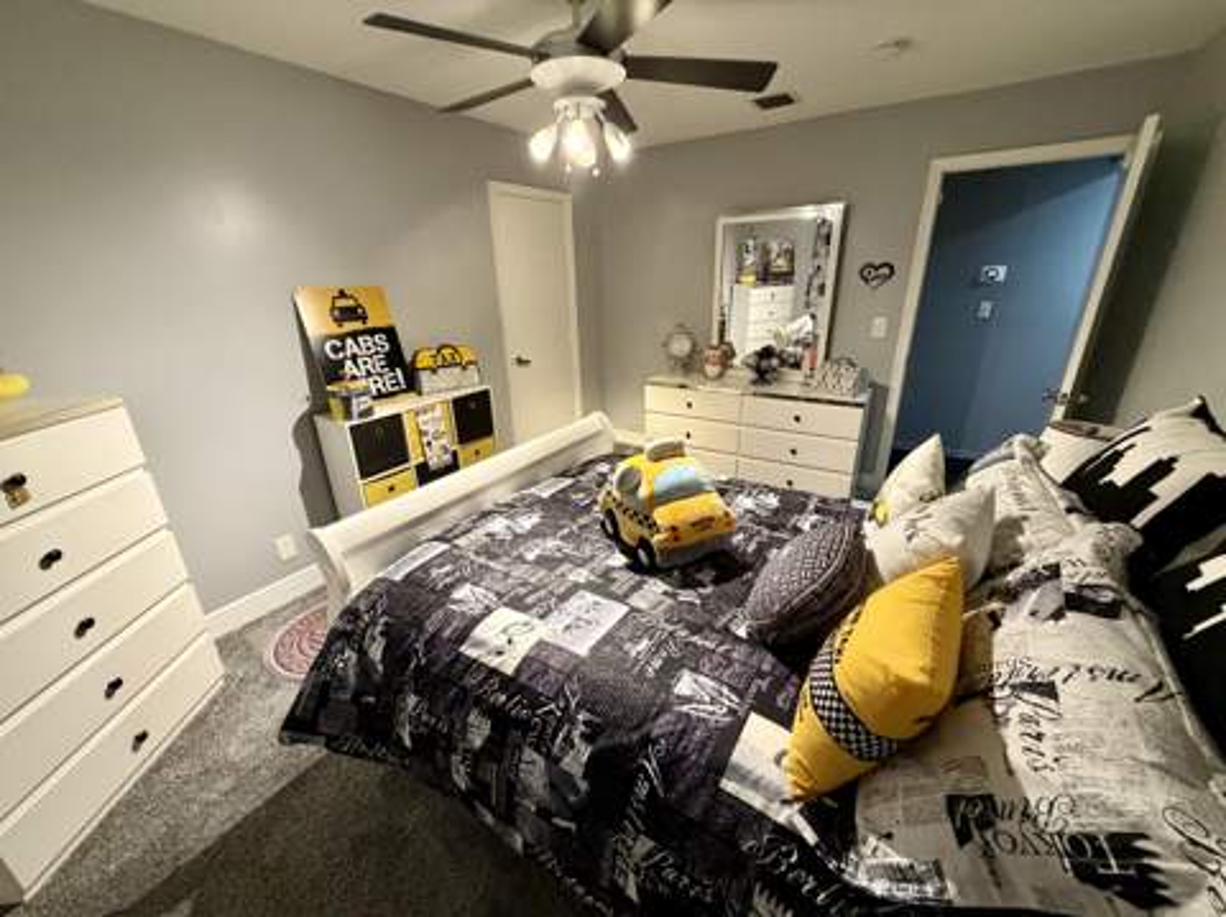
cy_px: 458
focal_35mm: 14
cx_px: 613
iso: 500
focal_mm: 2.22
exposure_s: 1/60
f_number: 2.2
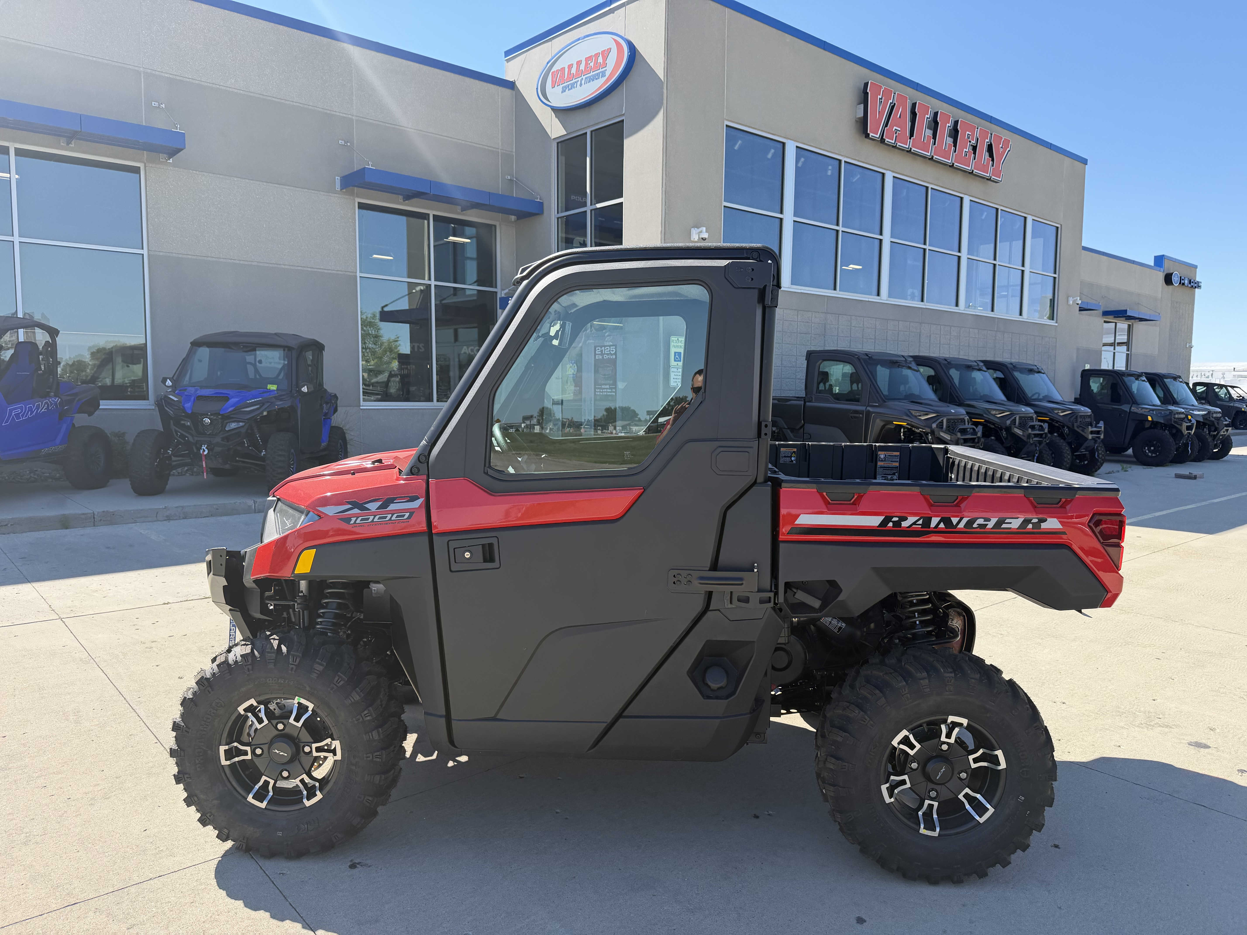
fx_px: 865
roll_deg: -0.9
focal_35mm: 24
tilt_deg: -4.6
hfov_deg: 71.6
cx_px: 624
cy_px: 468
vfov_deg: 56.8
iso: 100
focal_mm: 6.76
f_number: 1.78
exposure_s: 1/1949
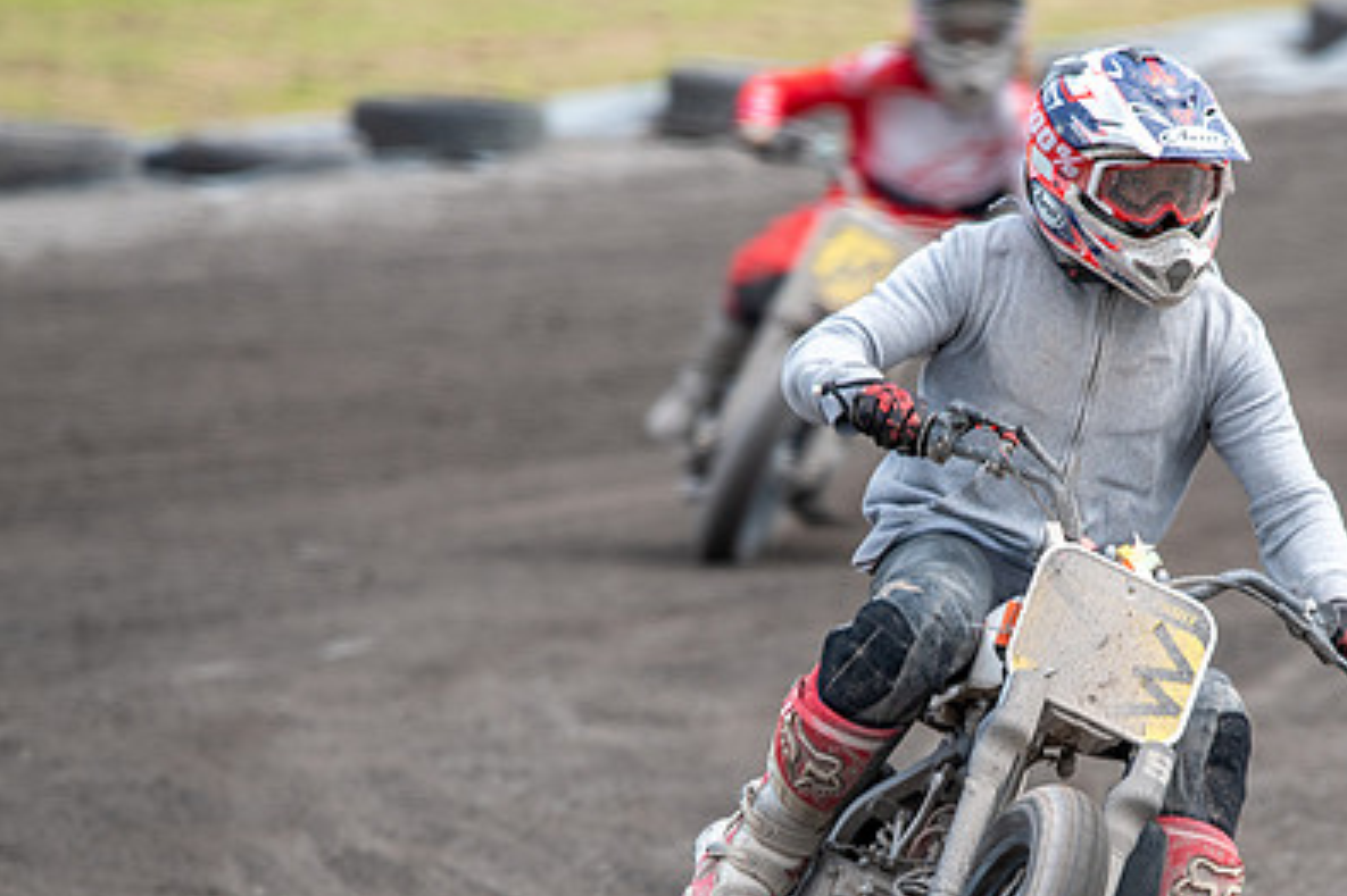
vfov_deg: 1.5
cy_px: 689
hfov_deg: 2.3
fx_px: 34258
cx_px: 1021
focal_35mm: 916
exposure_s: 1/400
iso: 200
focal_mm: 500
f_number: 7.1
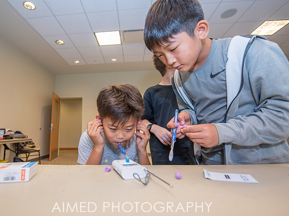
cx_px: 118
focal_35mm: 19
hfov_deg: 83.8
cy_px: 100
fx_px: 159
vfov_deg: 68.5
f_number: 2.8
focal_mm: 14
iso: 400
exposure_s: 1/160
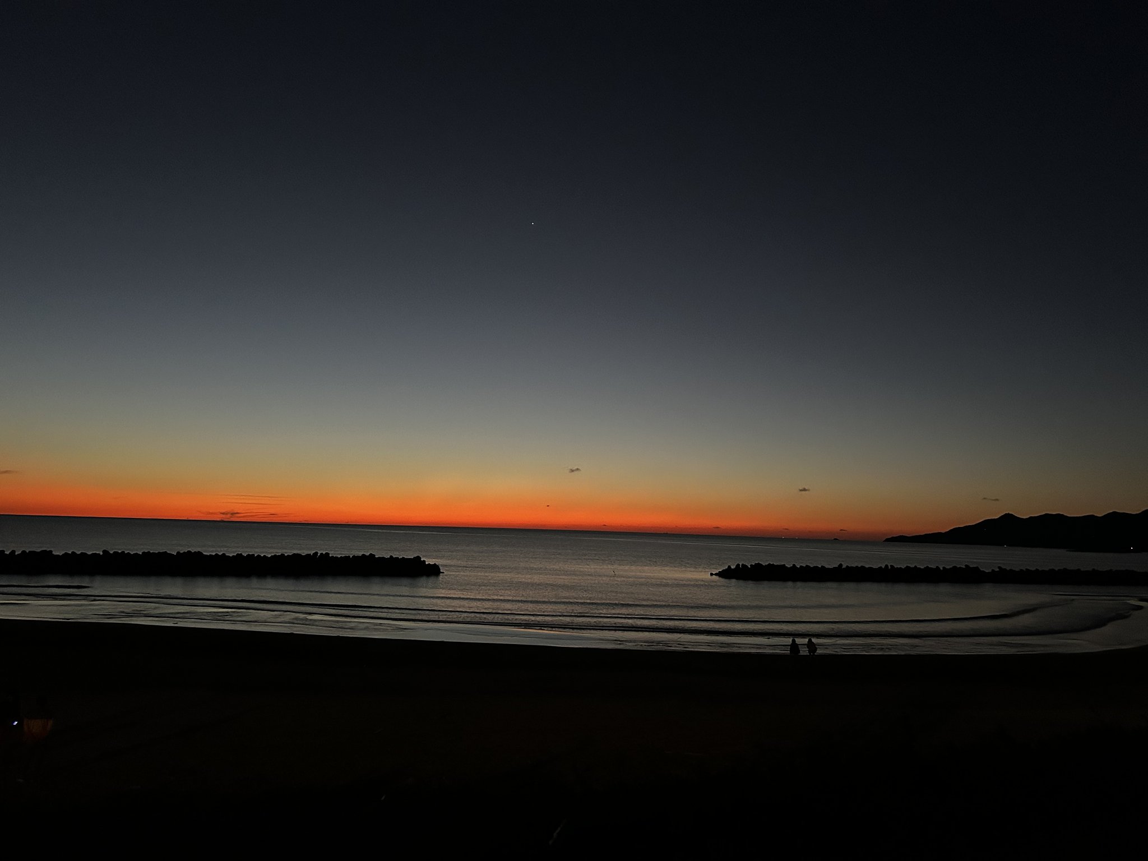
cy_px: 430
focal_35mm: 26
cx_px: 574
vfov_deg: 53.1
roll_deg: -1.8
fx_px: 862
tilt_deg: +6.1
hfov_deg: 67.3
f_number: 1.5
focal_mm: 5.7
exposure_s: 1/40
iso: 640
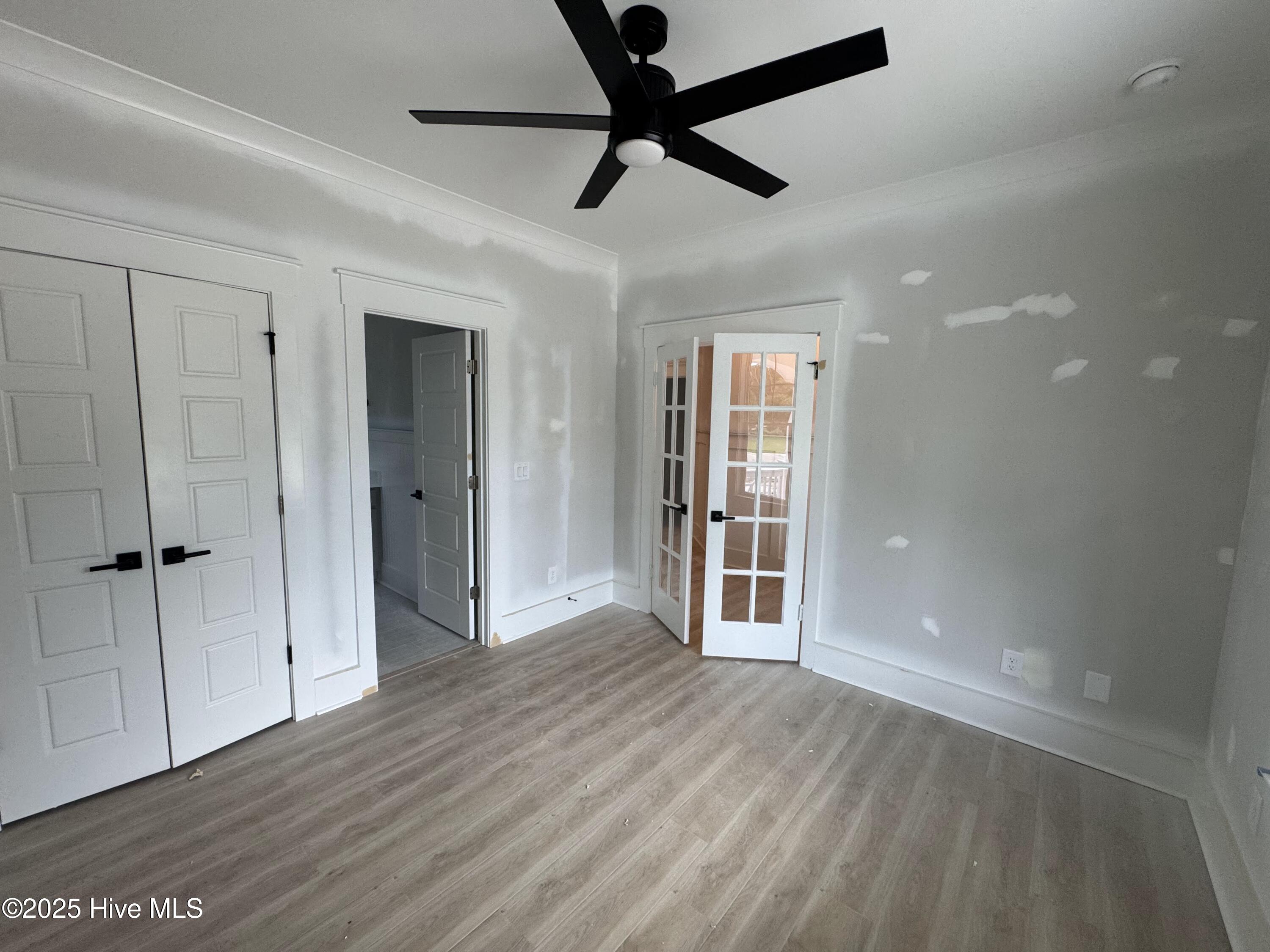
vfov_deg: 85.7
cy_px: 476
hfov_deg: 102.1
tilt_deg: -5.9
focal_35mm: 14
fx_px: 514
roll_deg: -2.2
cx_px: 635
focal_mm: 2.22
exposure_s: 1/120
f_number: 2.2
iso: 160
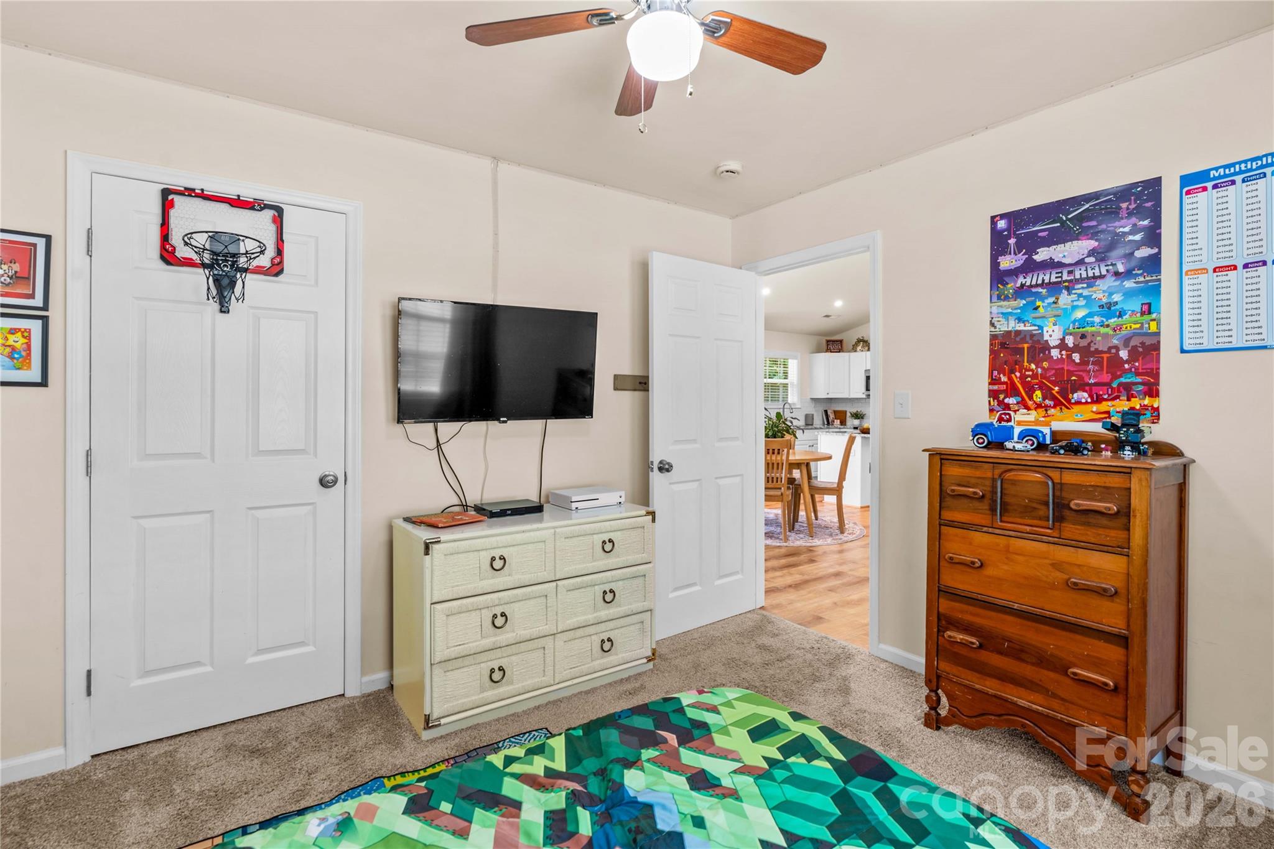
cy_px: 424
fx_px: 566
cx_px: 637
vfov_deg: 73.7
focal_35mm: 16
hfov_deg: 96.7
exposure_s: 1/1.25
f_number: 8
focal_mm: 16
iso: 100
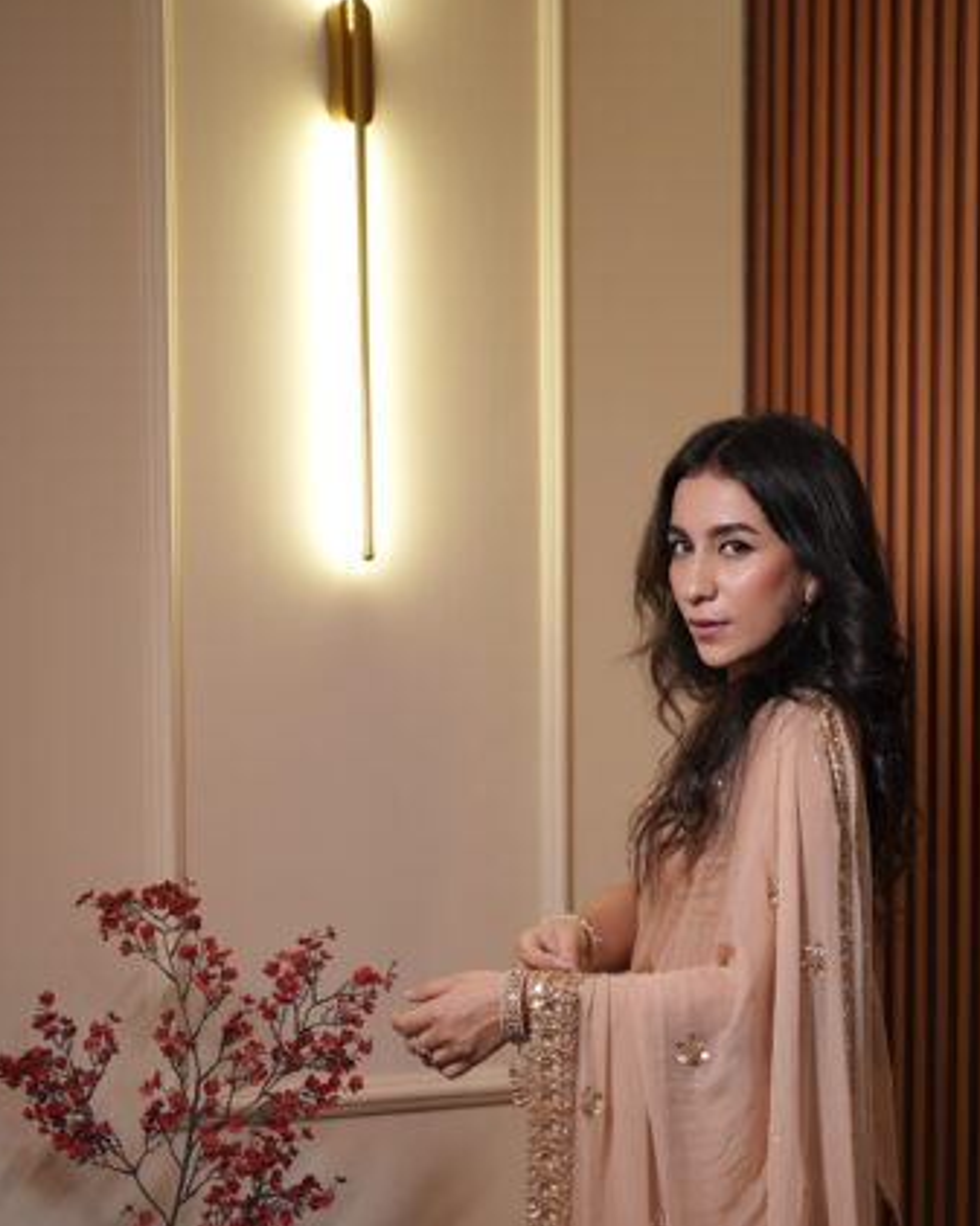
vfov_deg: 26.5
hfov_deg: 21.8
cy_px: 1043
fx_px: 2541
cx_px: 614
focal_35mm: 70
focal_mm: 35
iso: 250
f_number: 1.8
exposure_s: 1/125
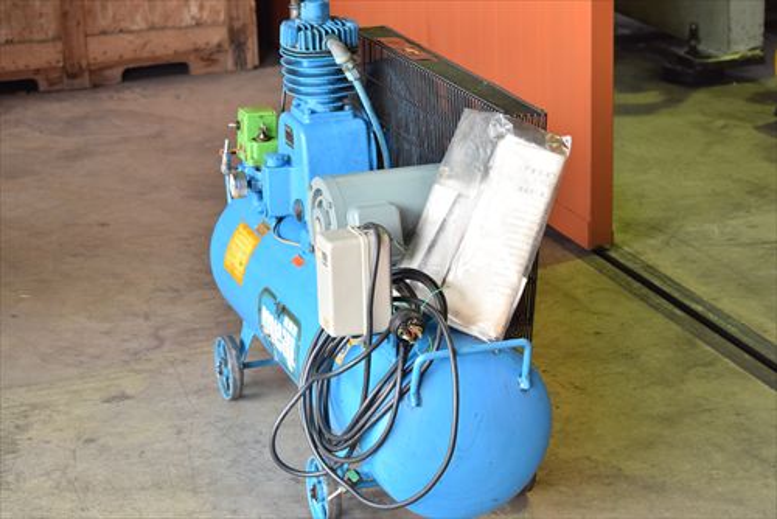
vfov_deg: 16.6
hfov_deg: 24.6
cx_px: 388
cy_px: 260
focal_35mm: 82
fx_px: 1782
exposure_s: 1/100
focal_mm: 55
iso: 1250
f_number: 6.3
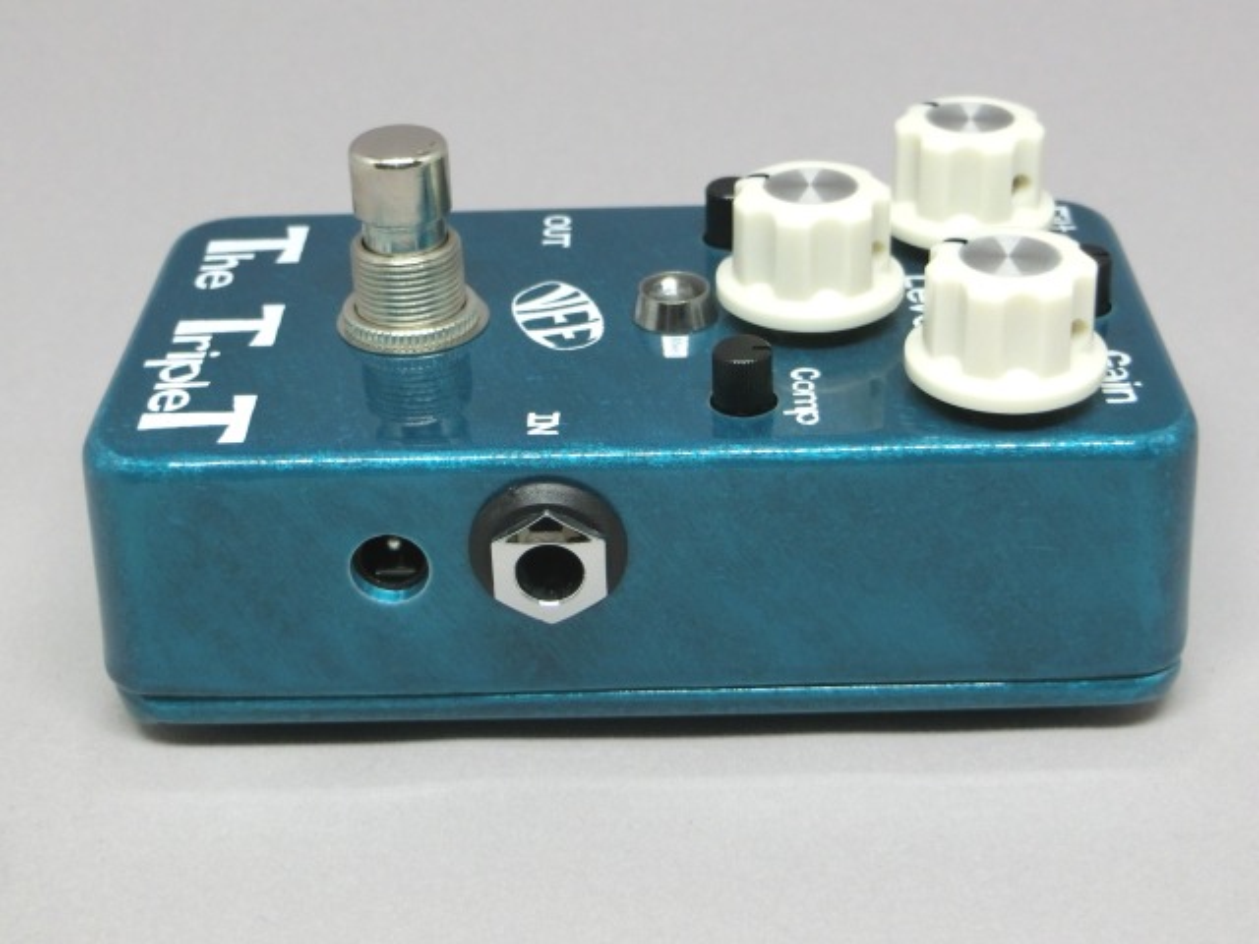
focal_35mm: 60
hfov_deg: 32.2
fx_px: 2182
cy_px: 472
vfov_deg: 24.4
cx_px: 630
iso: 400
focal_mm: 10.7
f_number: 5
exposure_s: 1/100
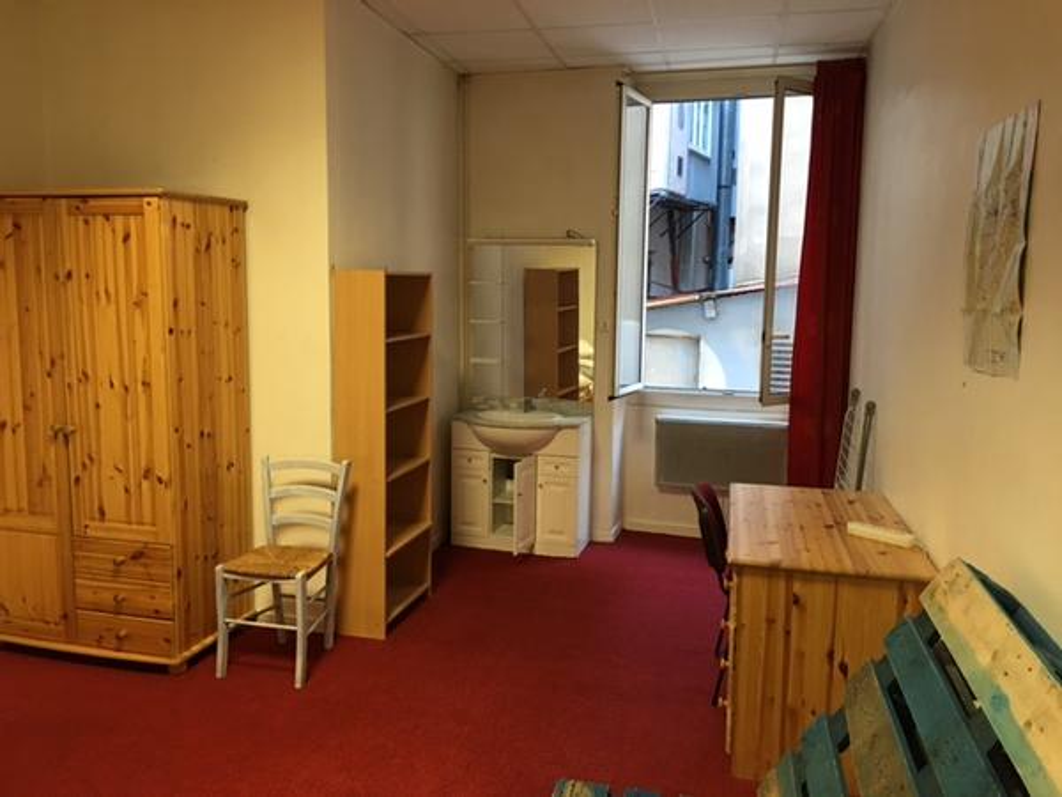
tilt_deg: -5.8
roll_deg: -0.8
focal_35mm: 29
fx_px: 890
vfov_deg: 48.2
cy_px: 398
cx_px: 531
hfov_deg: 61.7
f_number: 2.2
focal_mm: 4.15
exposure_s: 1/17
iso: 100
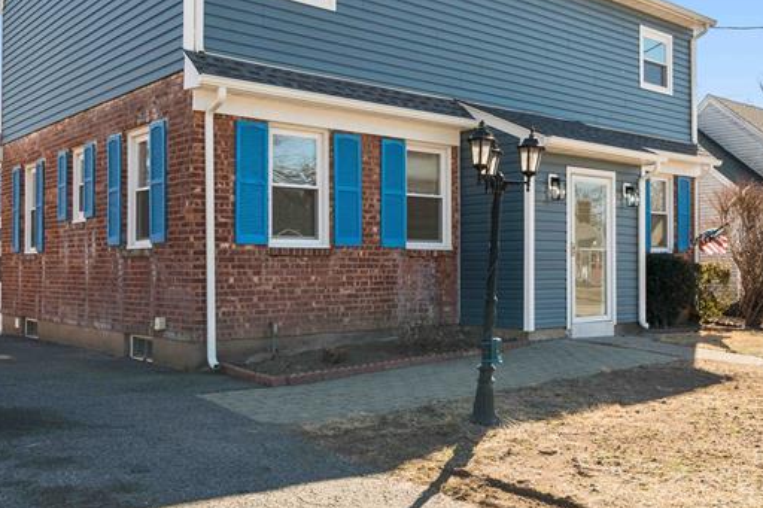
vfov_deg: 35.0
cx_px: 422
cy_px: 213
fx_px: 805
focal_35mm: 38
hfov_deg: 50.6
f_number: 8
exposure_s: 1/500
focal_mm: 19
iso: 400
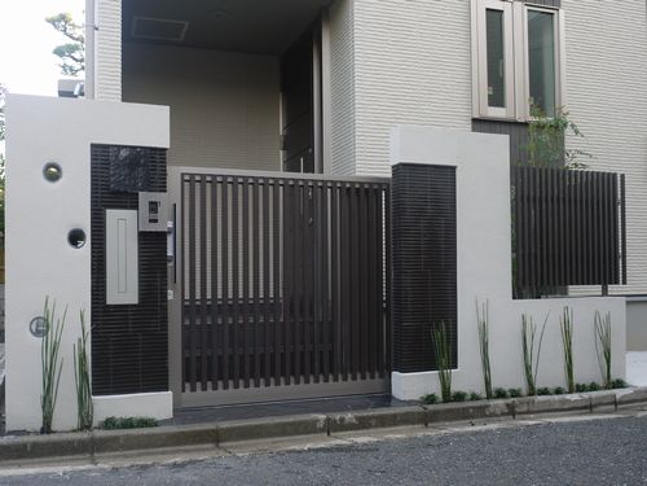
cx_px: 324
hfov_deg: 51.4
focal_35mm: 36
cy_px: 243
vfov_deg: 39.7
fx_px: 673
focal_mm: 18
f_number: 4
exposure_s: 1/50
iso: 100
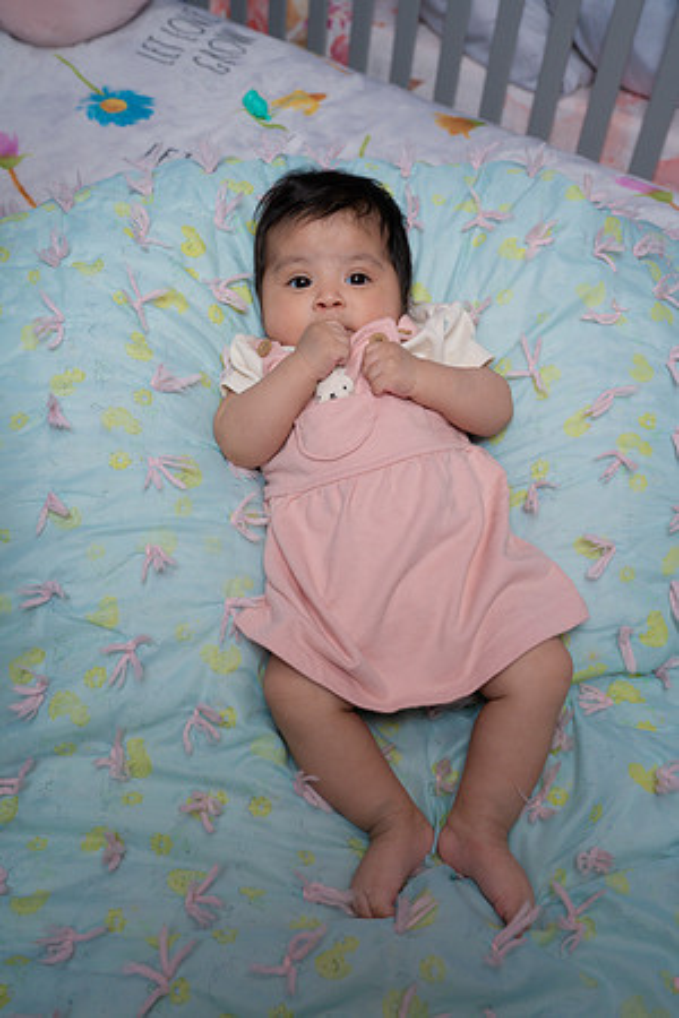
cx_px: 340
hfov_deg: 35.9
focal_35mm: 37
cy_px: 509
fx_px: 1047
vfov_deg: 51.9
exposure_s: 1/60
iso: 640
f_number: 7.1
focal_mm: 37
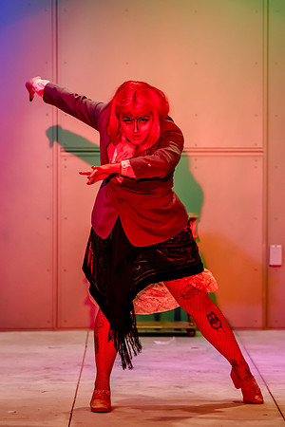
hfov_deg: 5.8
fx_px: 2811
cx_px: 228
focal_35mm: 237
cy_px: 213
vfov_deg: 8.7
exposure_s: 1/160
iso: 1250
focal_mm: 116
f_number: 2.8
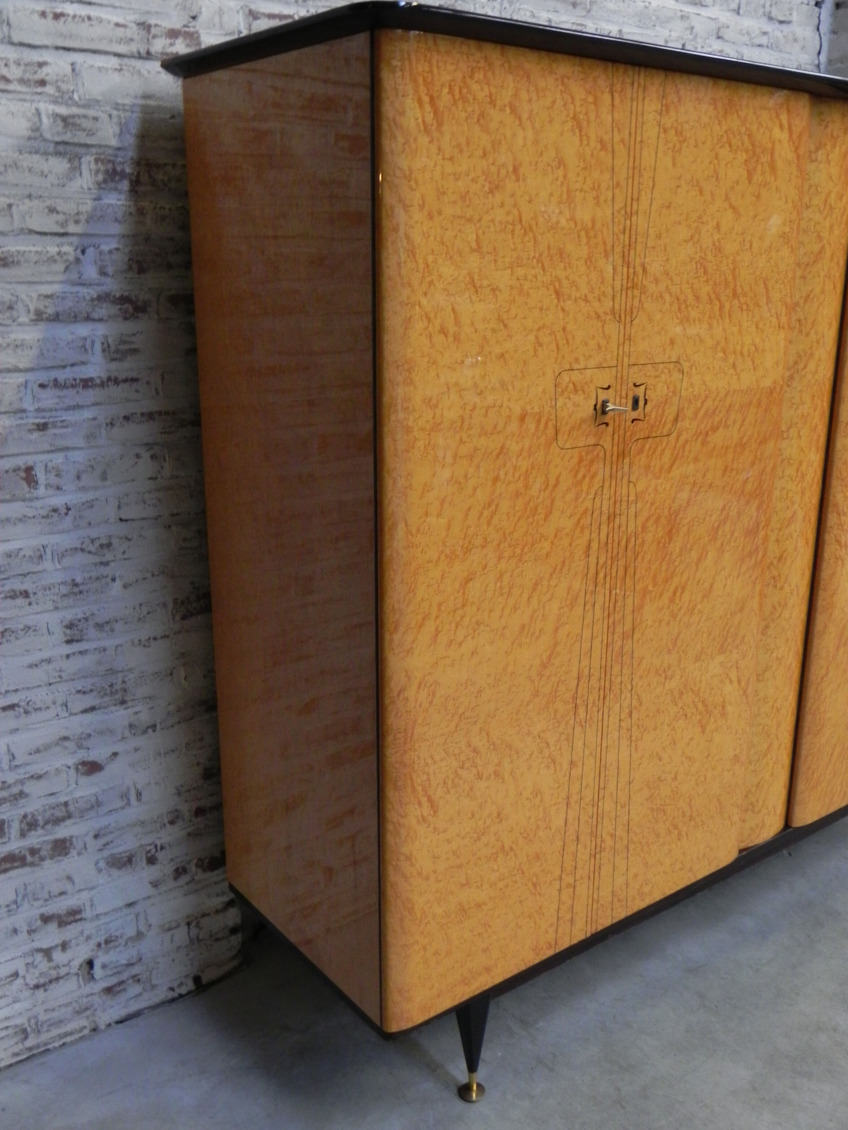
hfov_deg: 42.9
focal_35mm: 33
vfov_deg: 55.4
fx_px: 1078
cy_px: 565
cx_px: 424
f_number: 2.8
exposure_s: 1/21.2
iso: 400
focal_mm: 5.9
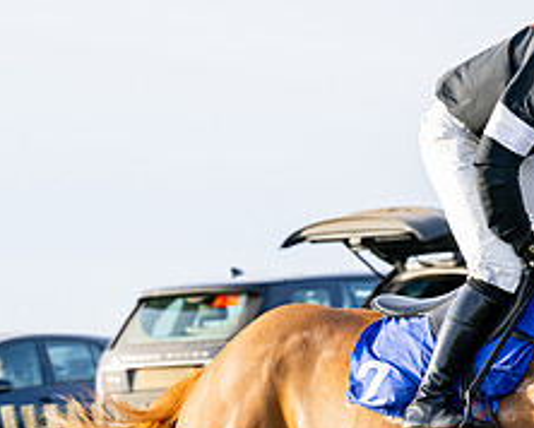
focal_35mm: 333
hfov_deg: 5.8
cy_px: 422
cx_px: 664
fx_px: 5267
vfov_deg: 4.6
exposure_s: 1/1000
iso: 400
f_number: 5
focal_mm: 100
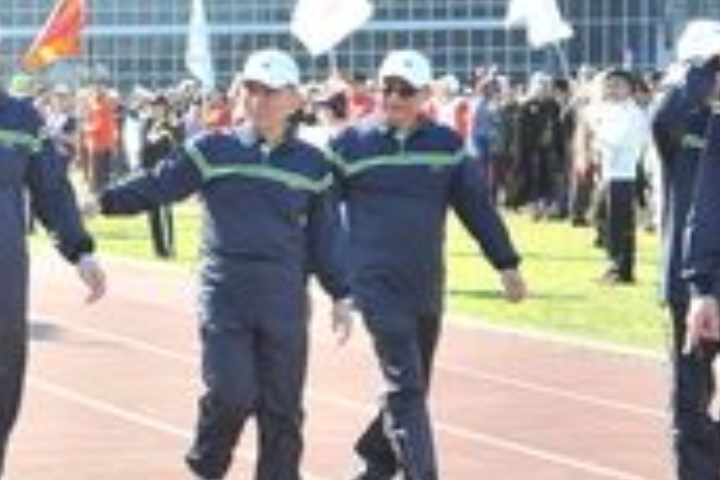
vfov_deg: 9.5
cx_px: -88
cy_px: 185
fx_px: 2900
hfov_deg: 13.8
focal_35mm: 145
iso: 1600
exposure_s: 1/400
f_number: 10
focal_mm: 62
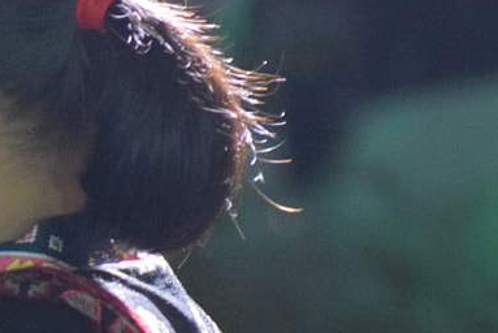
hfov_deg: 1.4
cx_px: -203
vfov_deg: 1.0
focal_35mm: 1440
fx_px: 19934
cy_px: 202
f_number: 5.6
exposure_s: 1/30
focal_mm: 230
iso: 3200
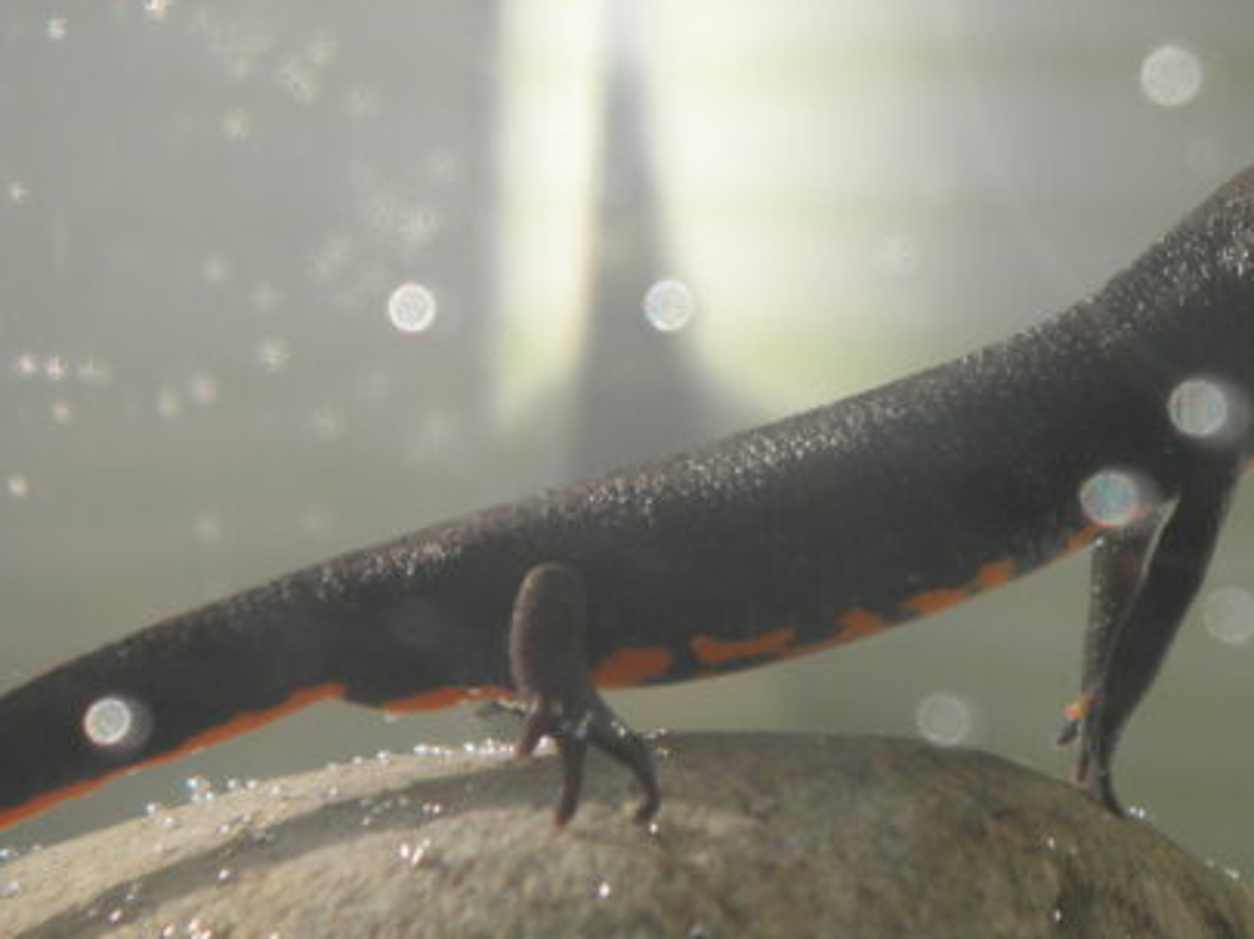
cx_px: 463
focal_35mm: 89
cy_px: 429
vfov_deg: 16.6
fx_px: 3222
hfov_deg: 22.0
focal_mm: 8.3
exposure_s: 1/160
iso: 64
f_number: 3.4
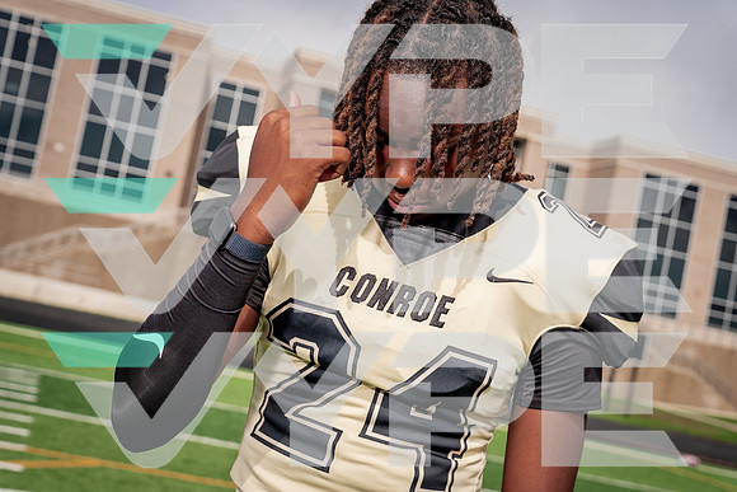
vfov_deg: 24.5
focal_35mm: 55
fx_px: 1132
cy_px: 246
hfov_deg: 36.1
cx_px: 368
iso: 400
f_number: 6.3
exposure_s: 1/1600
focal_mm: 55
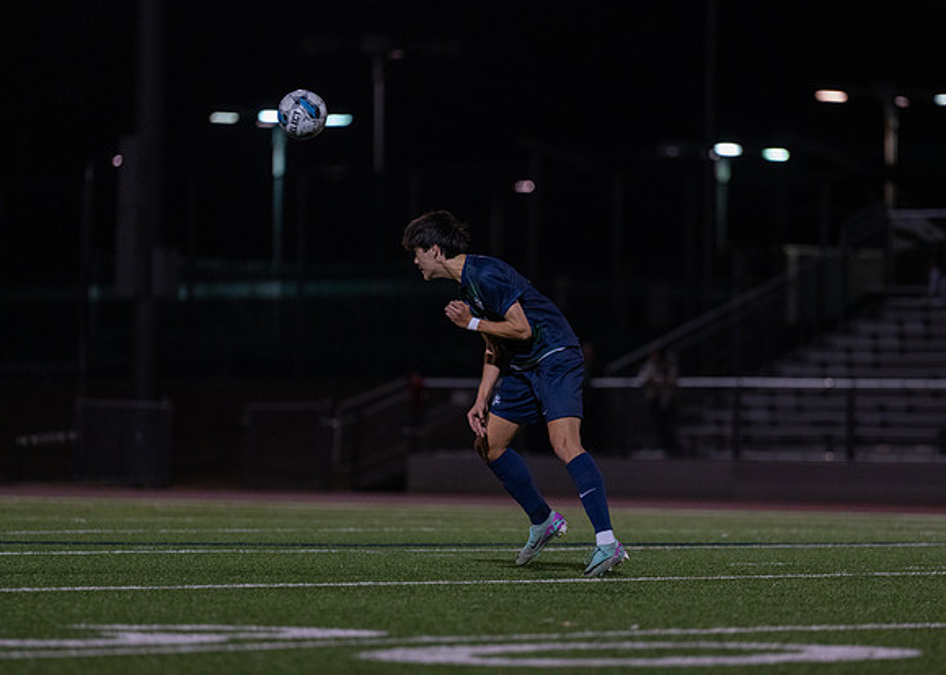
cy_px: 349
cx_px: 531
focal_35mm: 249
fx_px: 6689
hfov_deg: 8.1
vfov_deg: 5.8
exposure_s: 1/1250
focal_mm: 200
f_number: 2.8
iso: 2500
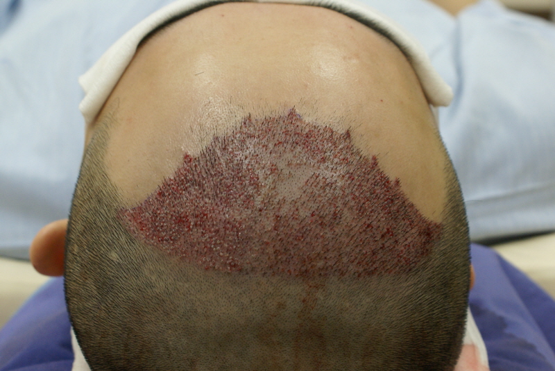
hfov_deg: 37.8
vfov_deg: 25.8
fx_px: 810
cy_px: 186
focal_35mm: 52
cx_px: 278
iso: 400
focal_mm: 35
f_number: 5.6
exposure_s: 1/40
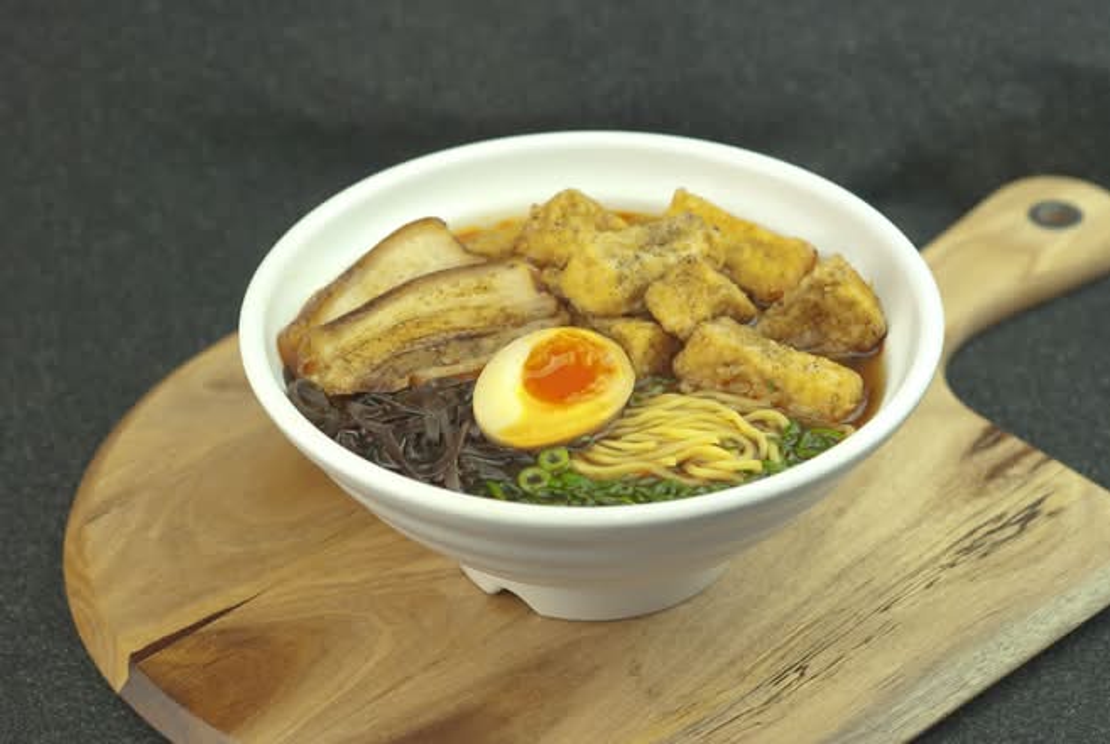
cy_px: 372
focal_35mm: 128
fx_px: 3936
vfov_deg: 10.8
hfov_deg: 16.1
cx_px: 555
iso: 400
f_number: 5
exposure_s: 1/200
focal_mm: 85
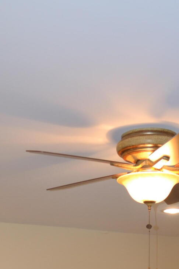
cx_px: 92
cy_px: 336
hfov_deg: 18.4
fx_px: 552
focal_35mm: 74
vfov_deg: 24.4
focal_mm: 18
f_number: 3.5
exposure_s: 1/30
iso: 360
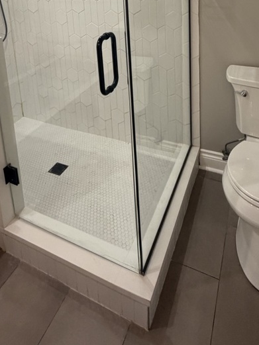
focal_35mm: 29
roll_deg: +3.6
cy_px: 25
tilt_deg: -11.4
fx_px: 289
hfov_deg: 48.2
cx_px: 115
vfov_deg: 52.8
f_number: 2.2
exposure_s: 1/120
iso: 250
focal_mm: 2.22
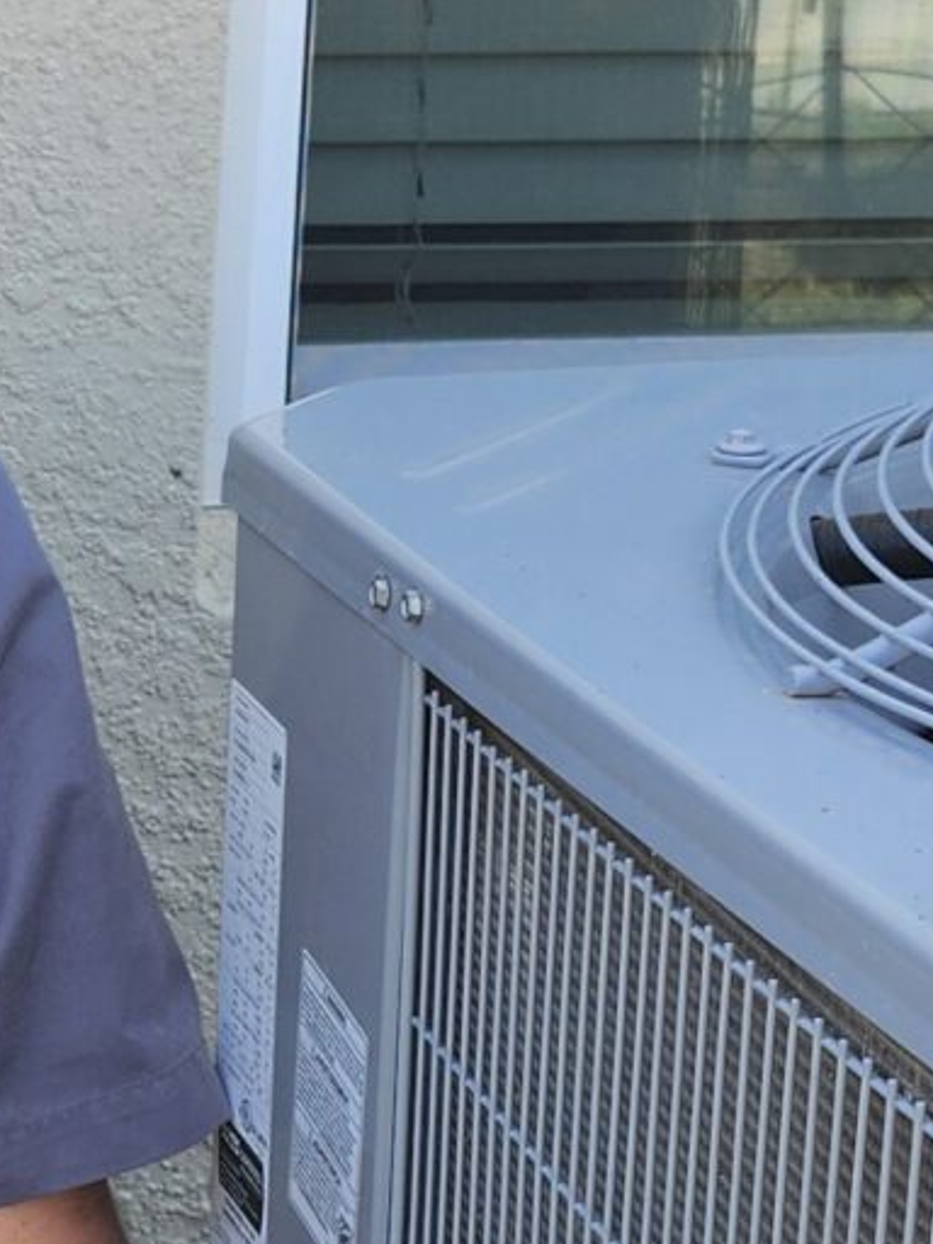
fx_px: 4133
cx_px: -539
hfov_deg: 12.2
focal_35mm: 115
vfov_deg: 17.1
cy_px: 853
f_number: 1.8
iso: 25
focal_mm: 5.54
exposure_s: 1/273
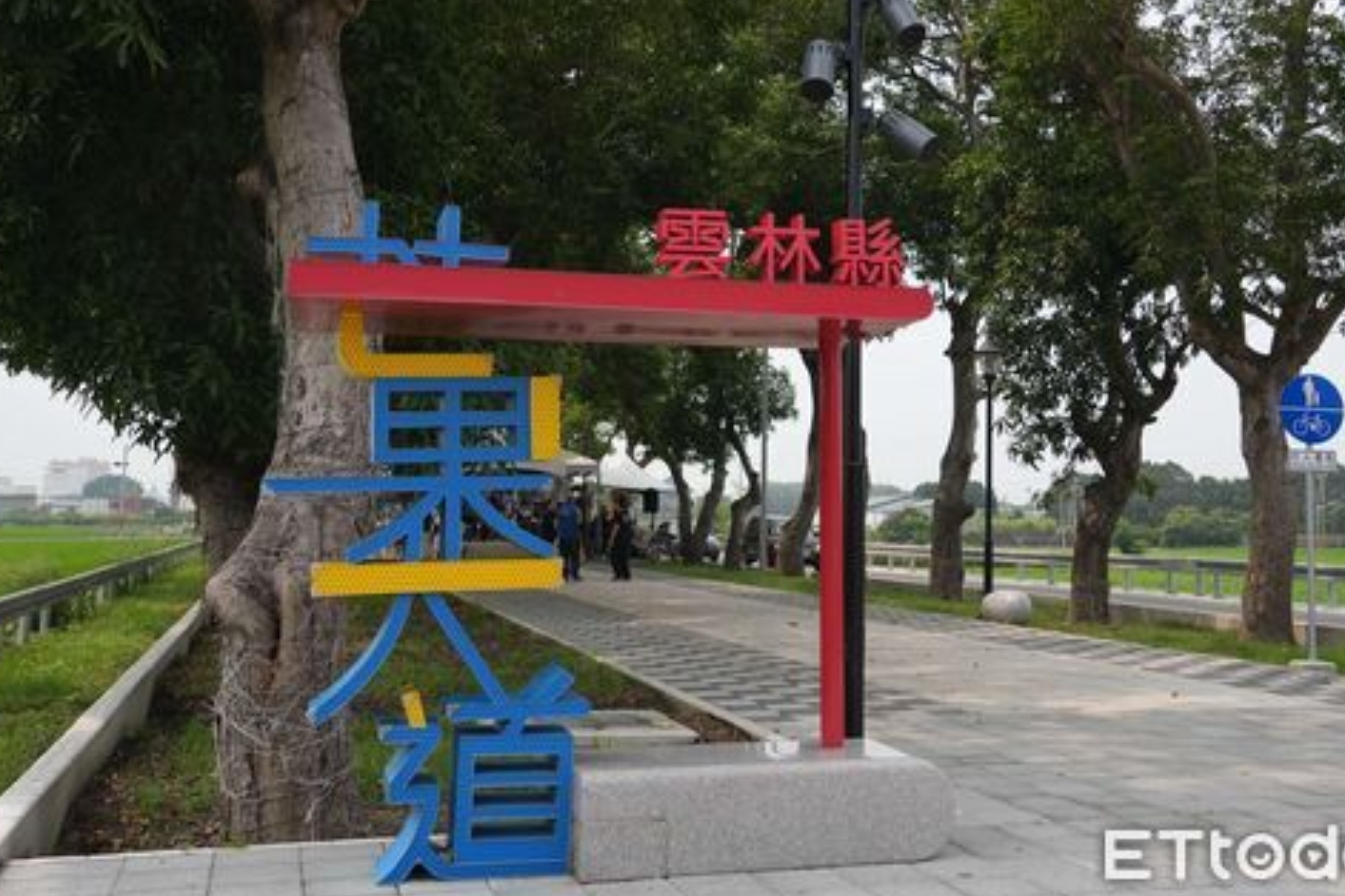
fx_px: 1569
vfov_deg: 31.8
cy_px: 342
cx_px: 768
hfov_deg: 46.3
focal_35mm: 42
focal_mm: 33
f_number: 4.5
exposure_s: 1/1250
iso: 200
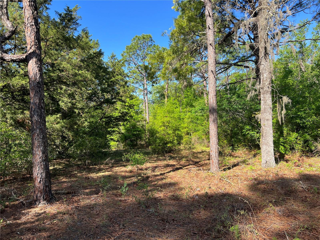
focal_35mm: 26
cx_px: 160
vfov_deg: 53.1
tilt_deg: +4.2
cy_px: 120
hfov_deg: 67.3
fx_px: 240
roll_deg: +1.5
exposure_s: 1/1171
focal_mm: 5.7
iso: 50
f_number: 1.5
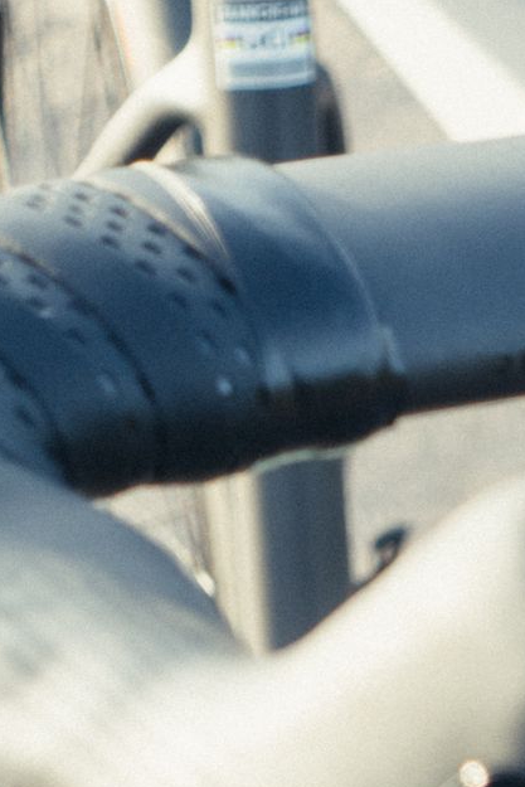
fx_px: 4700
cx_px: 679
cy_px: 965
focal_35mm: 215
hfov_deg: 6.3
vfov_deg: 9.4
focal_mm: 25.7
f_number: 4
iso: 125
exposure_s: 1/320
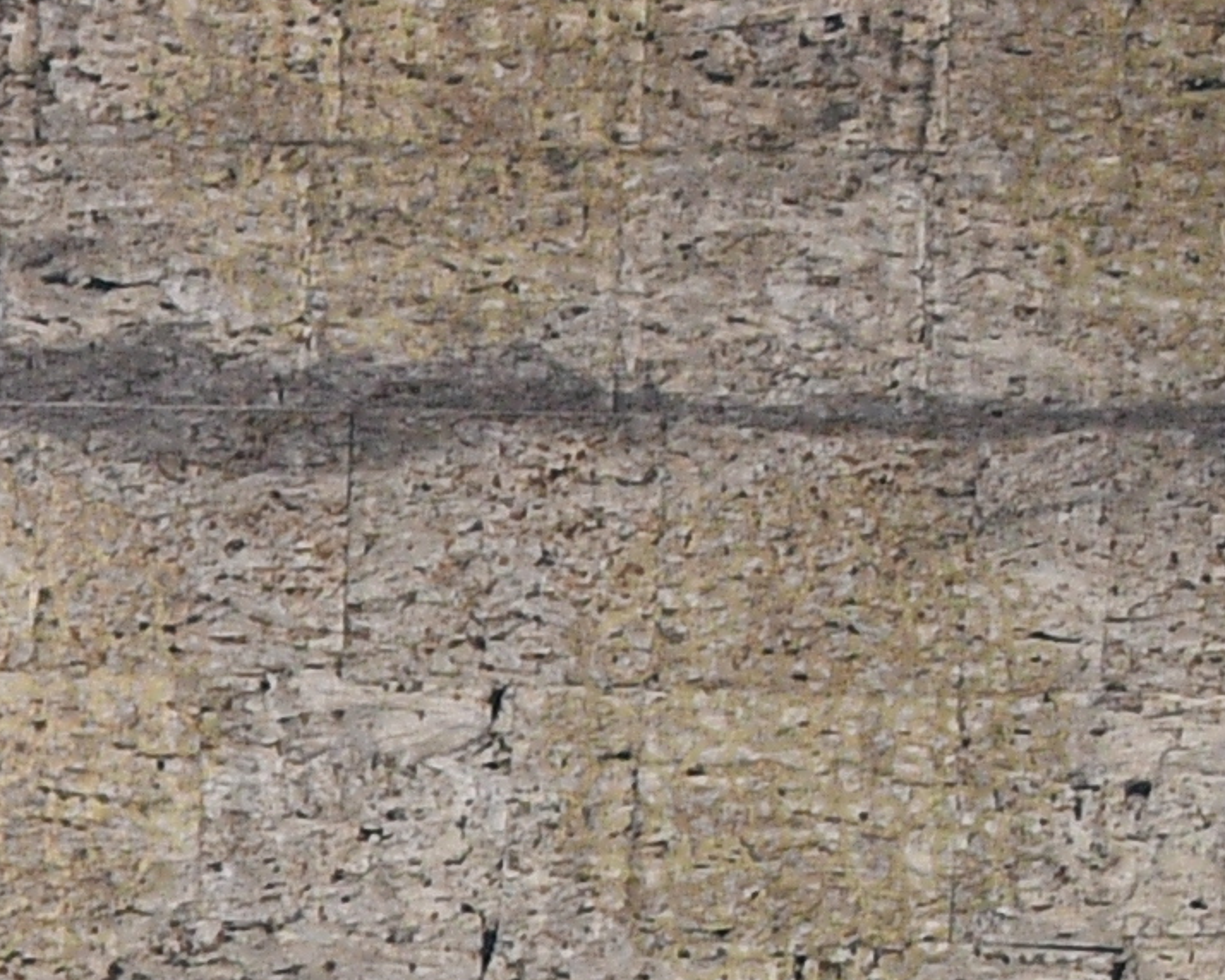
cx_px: -2296
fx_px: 9026
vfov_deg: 6.0
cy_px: 2132
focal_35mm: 249
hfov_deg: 7.0
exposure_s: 1/160
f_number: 6.3
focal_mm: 23
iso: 640
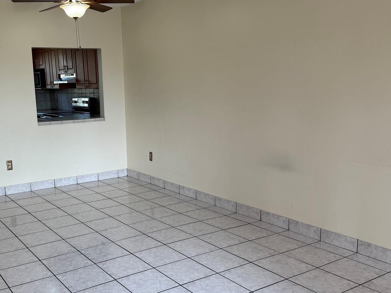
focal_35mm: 38
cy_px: 158
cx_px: 130
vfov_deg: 37.7
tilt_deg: -10.1
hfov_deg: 48.1
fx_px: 429
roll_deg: +2.2
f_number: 1.78
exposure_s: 1/120
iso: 64
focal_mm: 6.76
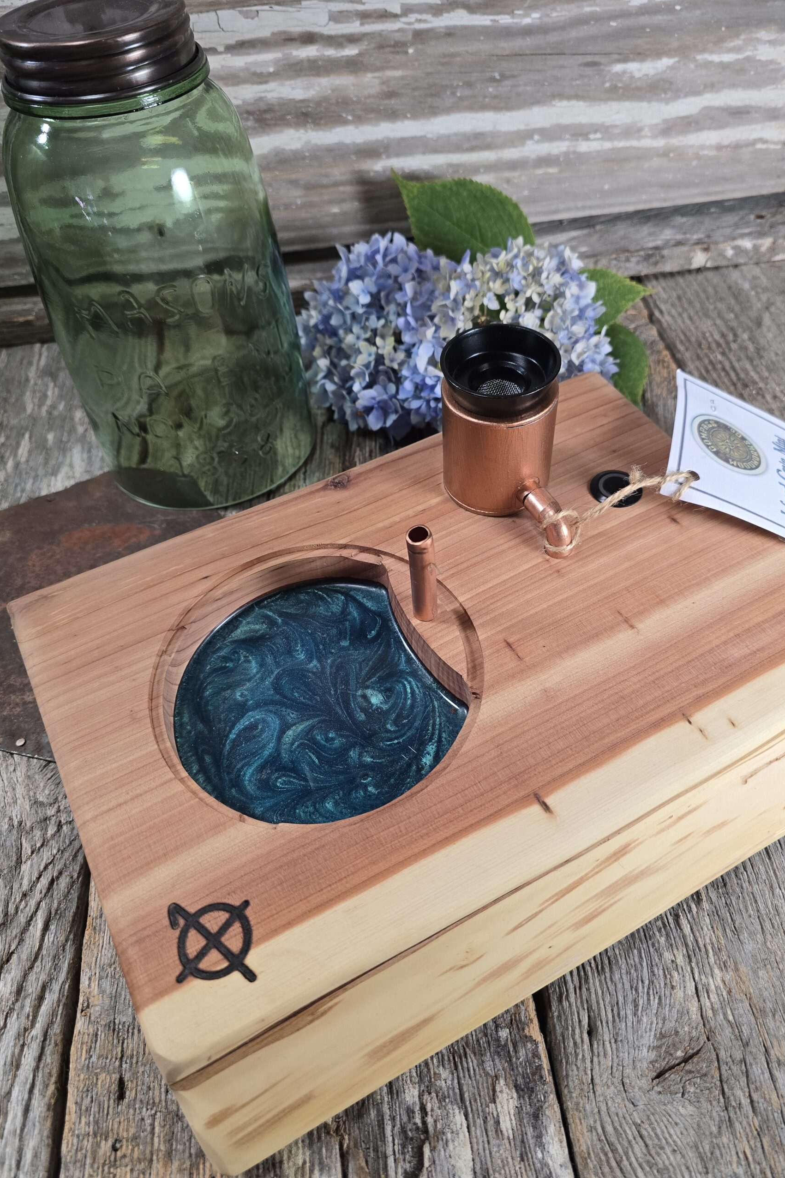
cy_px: 589
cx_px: 419
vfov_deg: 73.7
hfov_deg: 53.1
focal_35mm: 24
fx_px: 785
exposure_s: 1/120
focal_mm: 6.3
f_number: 1.7
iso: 200
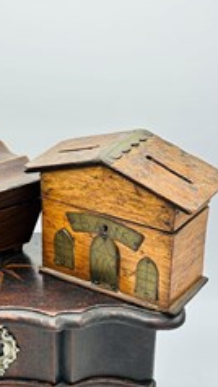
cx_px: 13
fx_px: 904
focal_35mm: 88
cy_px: 278
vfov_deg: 24.0
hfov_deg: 13.6
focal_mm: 6.86
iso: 64
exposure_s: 1/419
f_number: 1.78
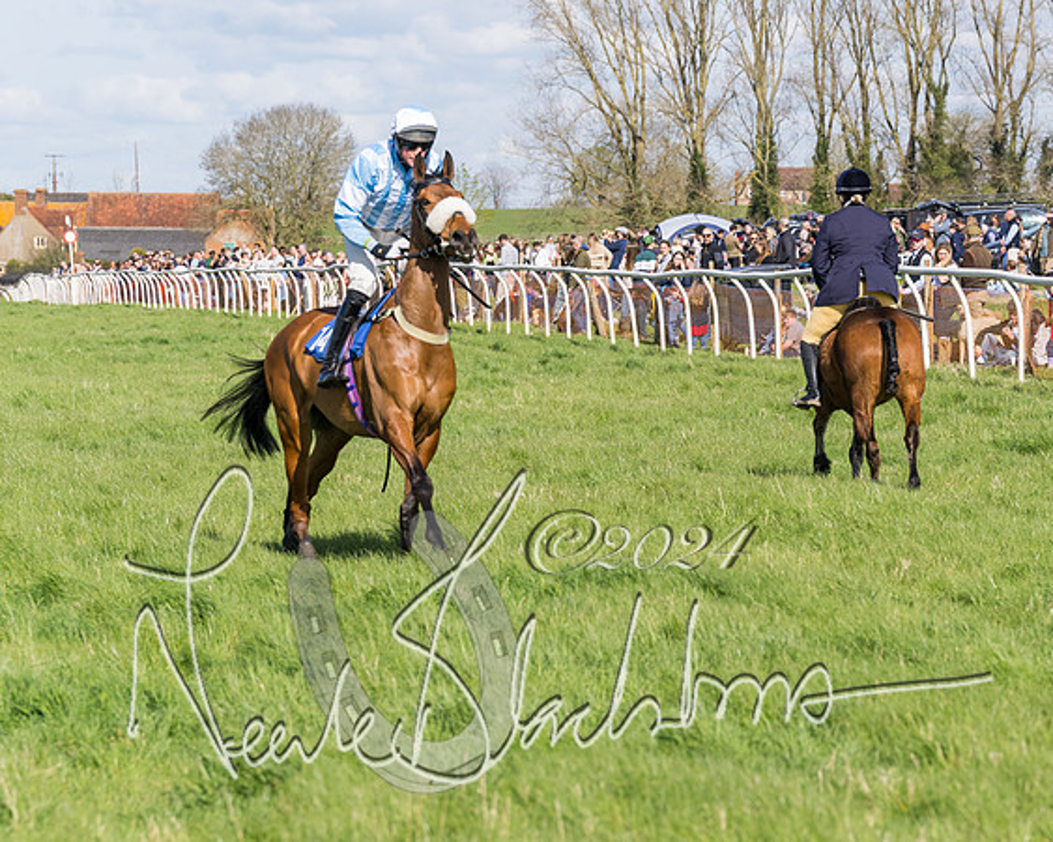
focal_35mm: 194
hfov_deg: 10.0
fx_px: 6037
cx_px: 632
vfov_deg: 8.0
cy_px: 421
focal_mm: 115
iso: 400
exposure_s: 1/2000
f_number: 5.6
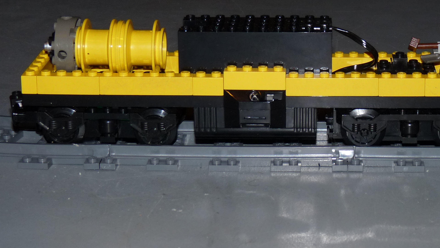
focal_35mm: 108
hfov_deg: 19.6
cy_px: 66
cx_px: 367
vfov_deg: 11.2
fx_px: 1260
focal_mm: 9.2
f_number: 3.2
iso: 100
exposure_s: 1/60
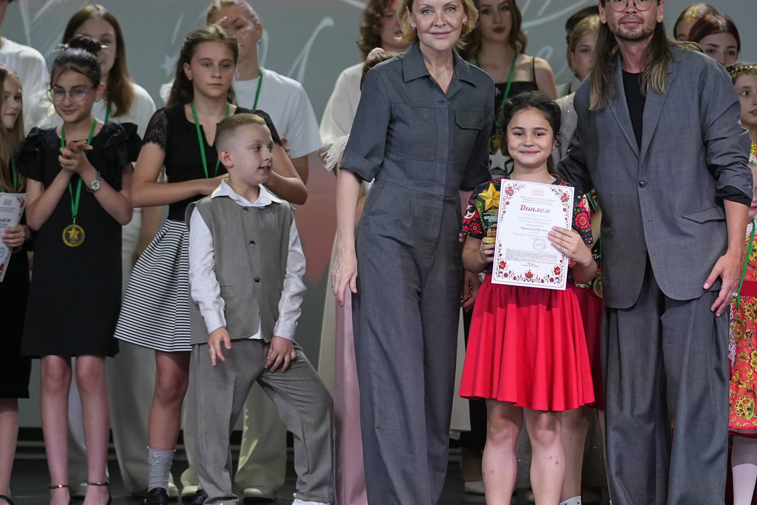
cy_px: 217
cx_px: 534
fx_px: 5573
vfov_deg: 5.2
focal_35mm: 265
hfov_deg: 7.8
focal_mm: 125
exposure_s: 1/250
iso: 1000
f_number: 2.8
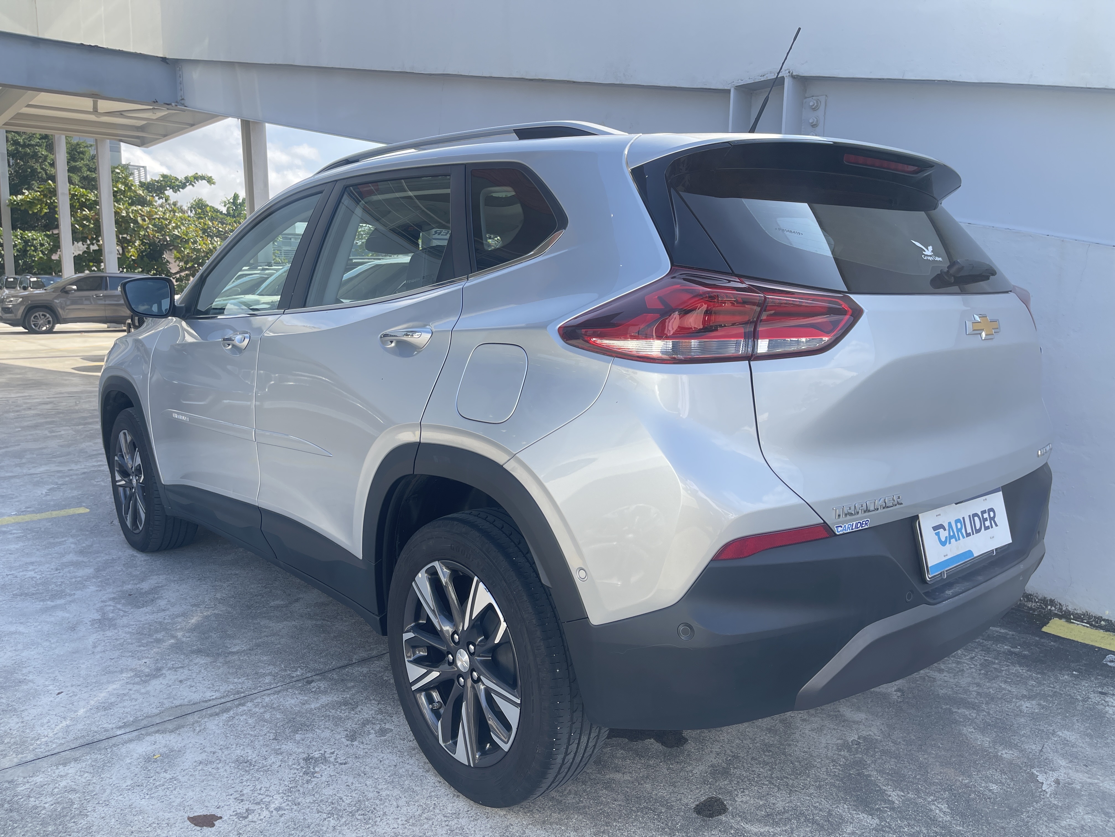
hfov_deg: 69.4
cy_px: 418
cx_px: 558
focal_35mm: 25
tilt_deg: -8.8
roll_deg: -0.8
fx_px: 805
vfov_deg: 54.9
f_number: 1.6
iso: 32
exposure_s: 1/901
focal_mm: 5.1
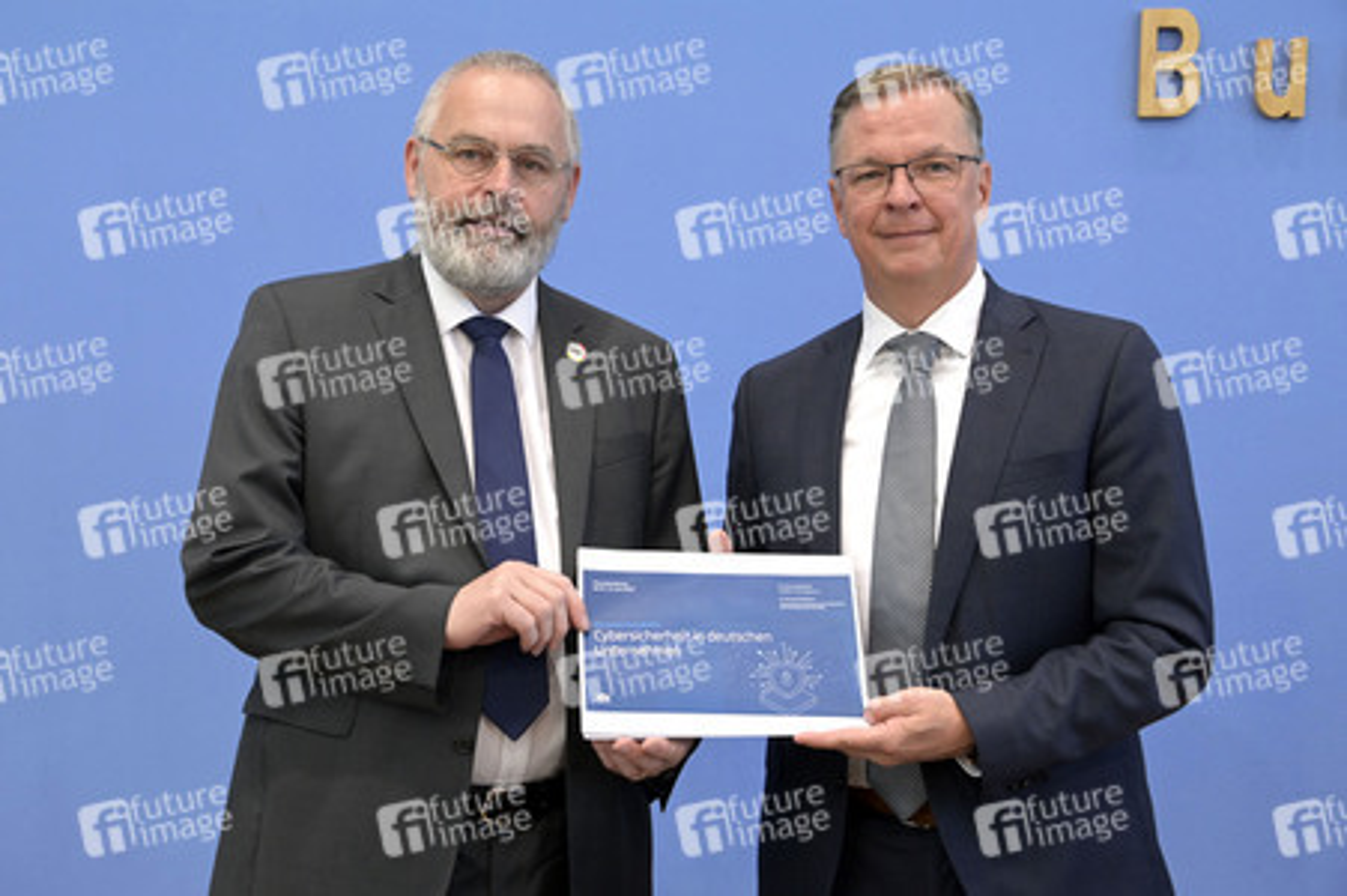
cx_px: 674
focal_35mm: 48
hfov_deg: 41.1
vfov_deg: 28.0
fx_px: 1795
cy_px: 448
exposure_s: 1/400
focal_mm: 48
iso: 4000
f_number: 5.6
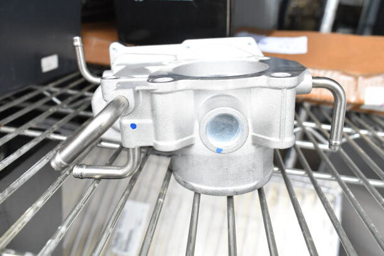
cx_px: 192
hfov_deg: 61.9
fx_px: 320
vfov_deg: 43.6
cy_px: 128
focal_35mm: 30
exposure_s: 1/160
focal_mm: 20
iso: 1600
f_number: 6.3
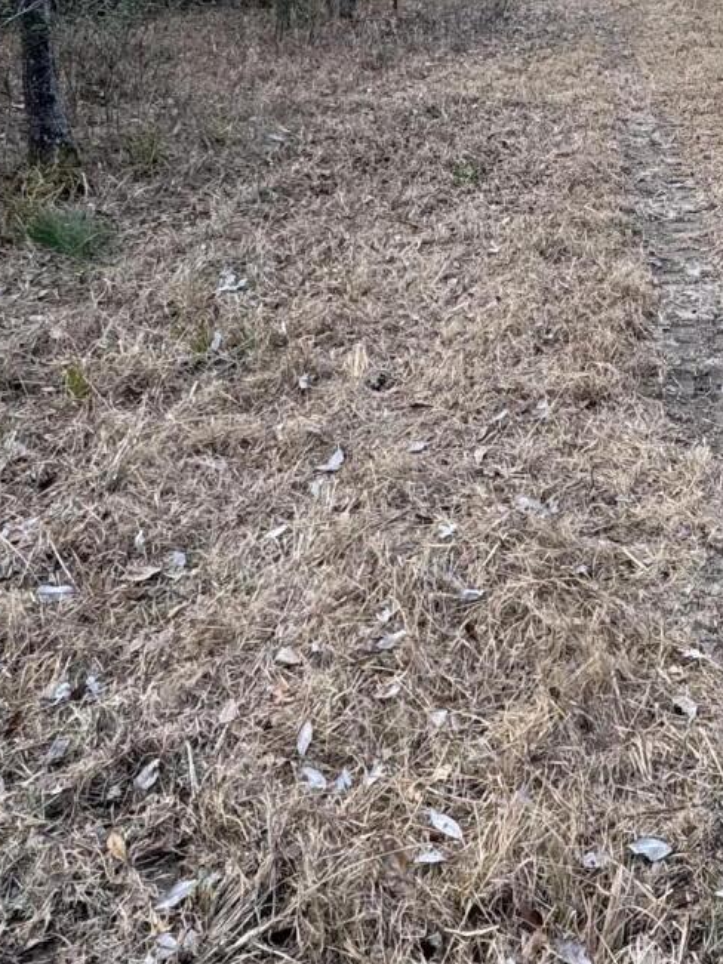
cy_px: 198
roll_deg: +1.5
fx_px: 1198
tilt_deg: -12.8
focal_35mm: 43
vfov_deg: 42.0
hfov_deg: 31.3
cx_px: 711
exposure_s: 1/136
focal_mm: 2.22
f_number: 2.2
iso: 40
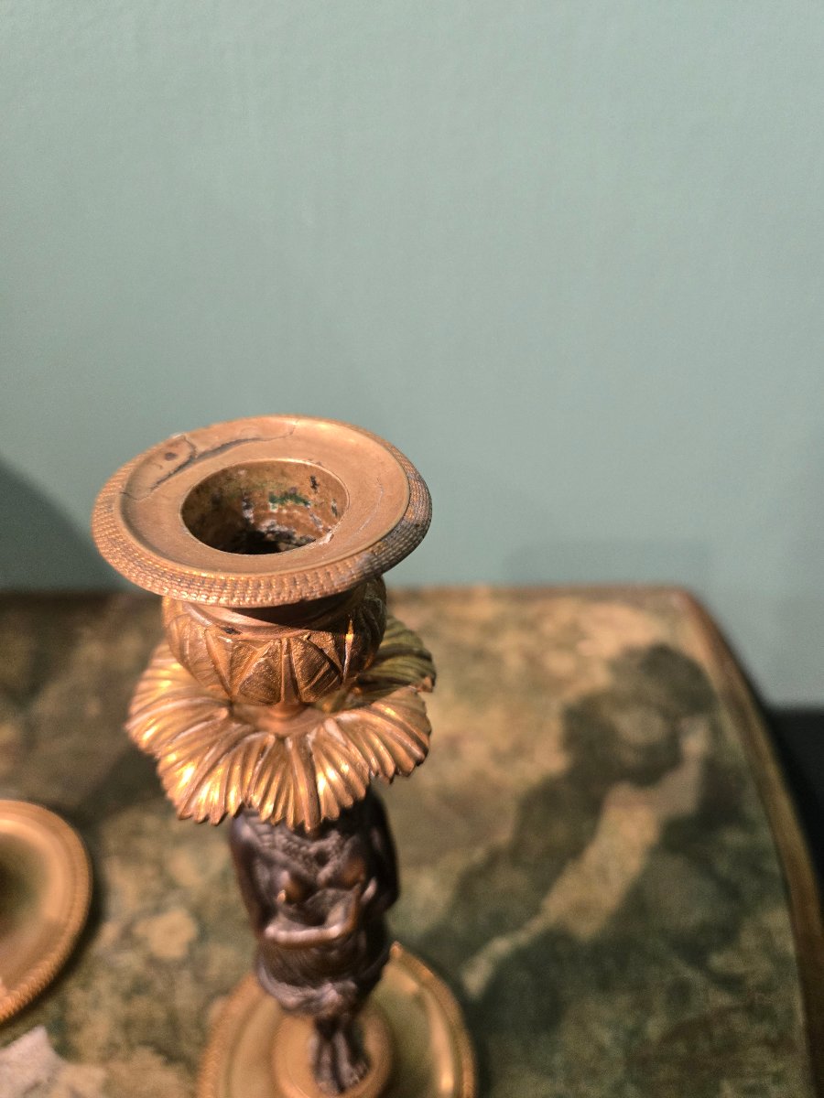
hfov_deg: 58.9
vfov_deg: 73.9
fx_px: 730
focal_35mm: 23
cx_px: 412
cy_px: 549
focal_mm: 5.4
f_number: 1.8
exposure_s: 1/100
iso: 500
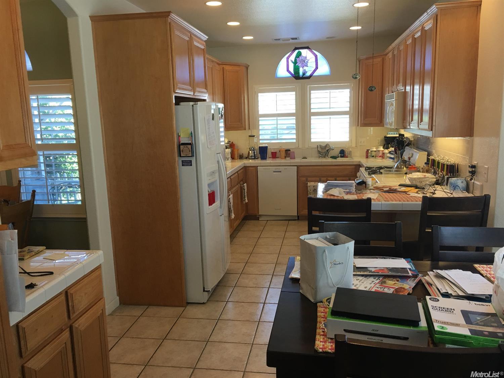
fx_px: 422
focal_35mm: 29
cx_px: 252
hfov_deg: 61.7
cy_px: 189
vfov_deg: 48.2
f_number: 2.2
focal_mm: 4.15
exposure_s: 1/30
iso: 32
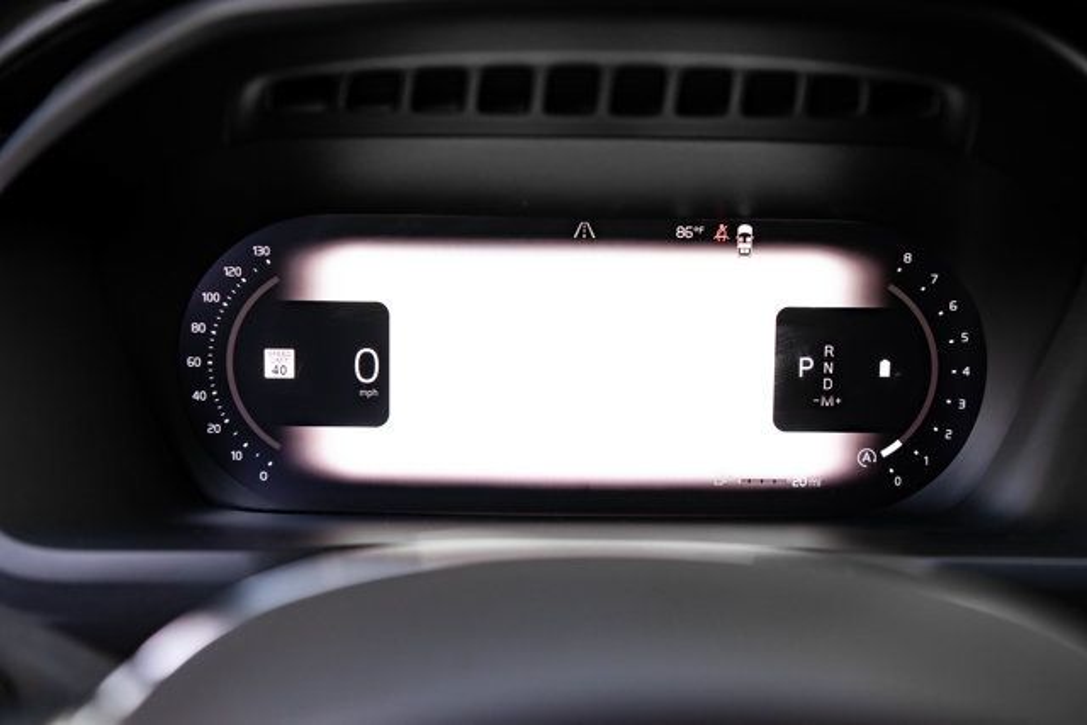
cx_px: 544
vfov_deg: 33.4
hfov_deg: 48.4
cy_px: 362
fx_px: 1208
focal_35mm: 40
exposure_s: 1/200
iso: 640
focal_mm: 40
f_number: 4
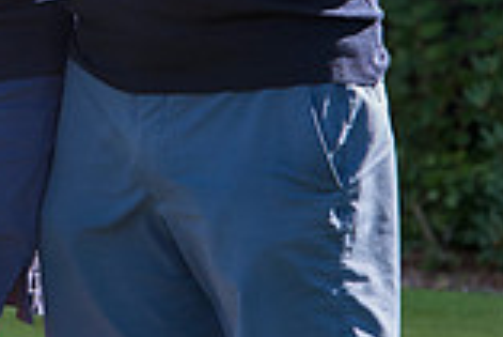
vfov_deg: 2.7
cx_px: -295
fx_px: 7244
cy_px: -268
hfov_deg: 4.0
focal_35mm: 518
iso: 800
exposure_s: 1/200
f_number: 9
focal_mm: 140
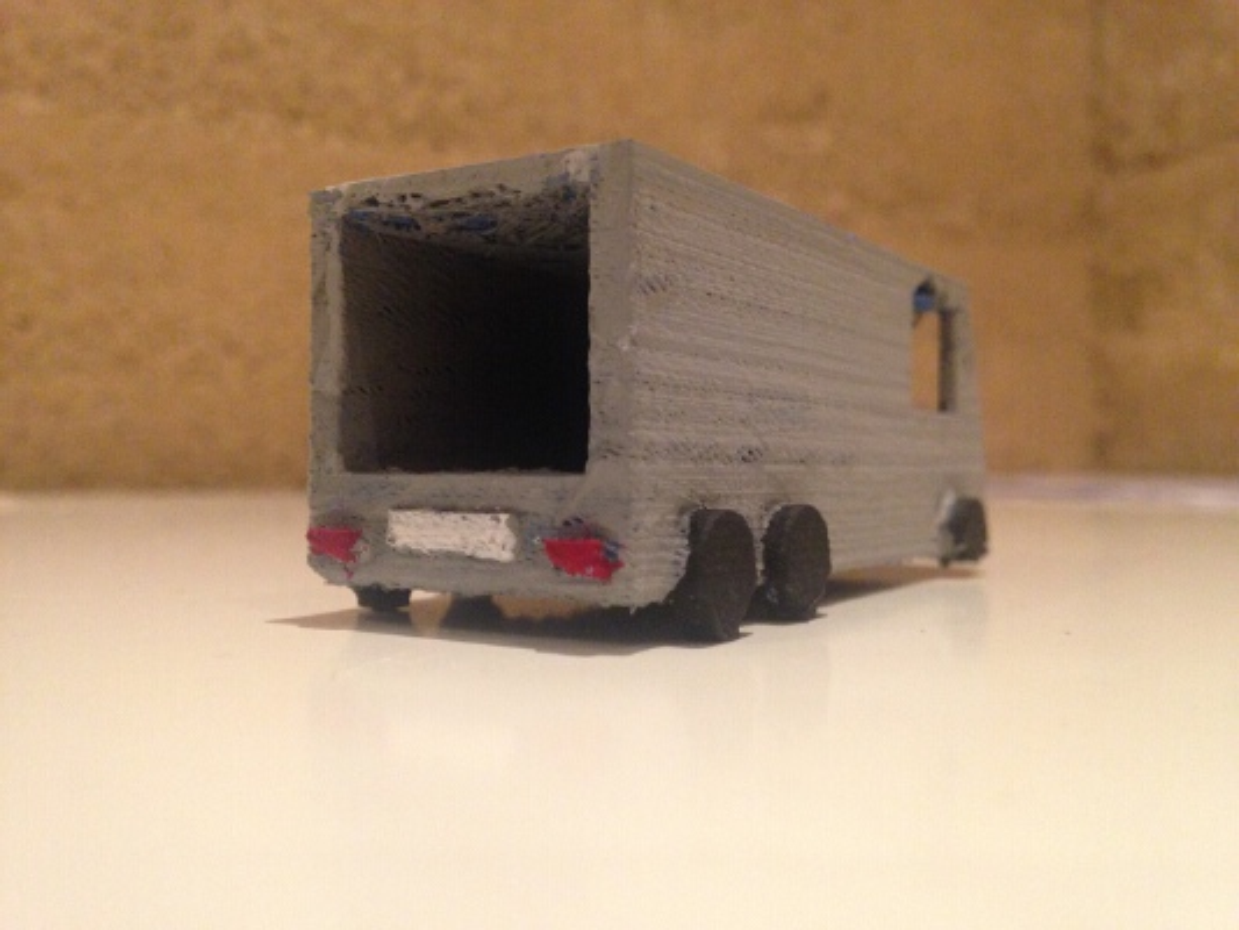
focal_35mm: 33
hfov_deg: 55.3
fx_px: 1181
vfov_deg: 43.0
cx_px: 620
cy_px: 465
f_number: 2.4
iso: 320
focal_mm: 4.12
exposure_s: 1/20
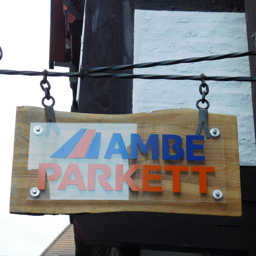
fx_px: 703
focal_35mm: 84
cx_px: 115
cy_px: 128
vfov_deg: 20.6
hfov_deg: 20.6
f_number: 4.3
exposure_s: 1/40
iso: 125
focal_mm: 12.6
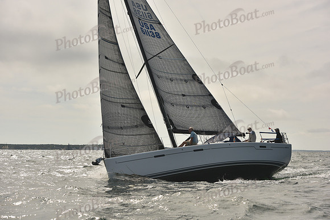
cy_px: 110
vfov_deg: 19.5
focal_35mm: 70
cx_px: 165
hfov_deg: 28.8
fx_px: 642
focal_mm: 70
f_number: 7.1
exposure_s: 1/1000
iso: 320
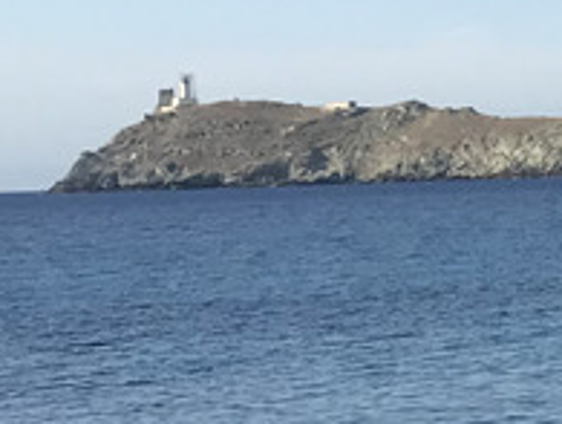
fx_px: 2798
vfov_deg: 8.7
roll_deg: +1.3
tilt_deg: +0.5
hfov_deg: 9.4
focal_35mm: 172
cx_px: 1600
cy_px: 176
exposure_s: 1/1953
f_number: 1.8
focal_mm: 3.99
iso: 20
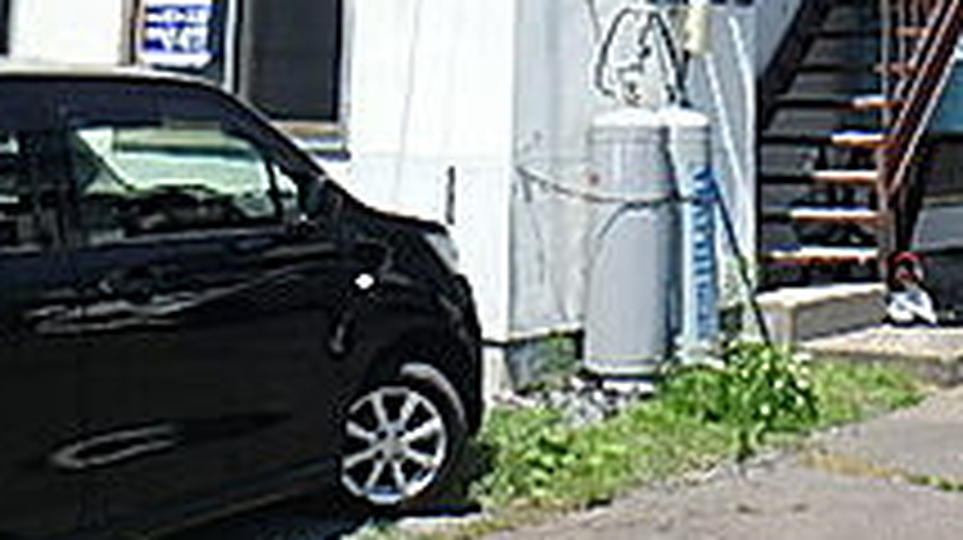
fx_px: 1914
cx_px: 644
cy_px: -272
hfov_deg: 28.1
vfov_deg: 14.9
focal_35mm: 75
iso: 125
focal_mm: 5.2
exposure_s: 1/640
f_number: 4.6
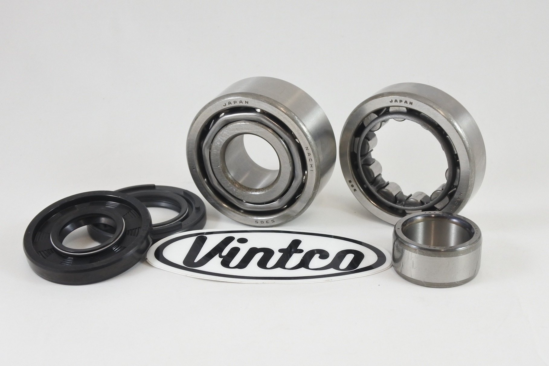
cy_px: 183
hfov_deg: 41.9
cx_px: 274
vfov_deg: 28.6
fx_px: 717
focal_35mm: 47
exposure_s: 1/125
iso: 500
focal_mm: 17.6
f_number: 4.5
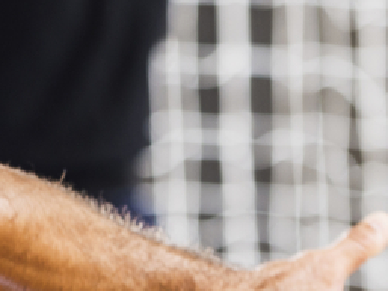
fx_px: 6919
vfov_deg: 2.4
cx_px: -3
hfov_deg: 3.2
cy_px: 14
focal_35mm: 617
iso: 250
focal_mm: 110
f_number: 2.8
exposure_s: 1/1250
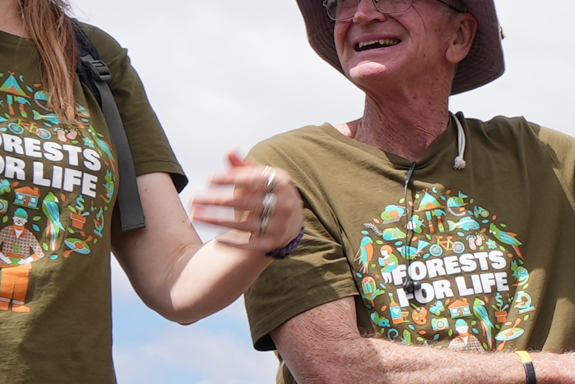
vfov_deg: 11.8
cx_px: 753
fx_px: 1854
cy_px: 175
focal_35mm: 116
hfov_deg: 16.6
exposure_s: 1/125
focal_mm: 24
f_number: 14
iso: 160
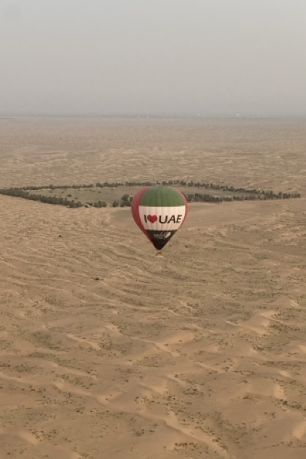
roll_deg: -0.8
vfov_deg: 25.1
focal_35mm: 81
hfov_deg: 16.9
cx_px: 157
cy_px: 228
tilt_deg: -6.5
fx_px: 1033
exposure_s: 1/47
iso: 640
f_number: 2.8
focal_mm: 9
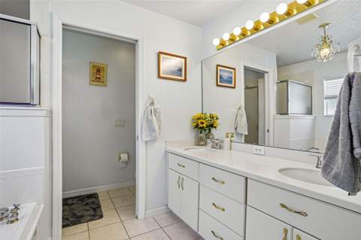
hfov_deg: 93.3
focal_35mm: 17
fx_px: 170
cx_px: 180
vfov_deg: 70.3
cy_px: 120
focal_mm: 17
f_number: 8
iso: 160
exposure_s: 1/30
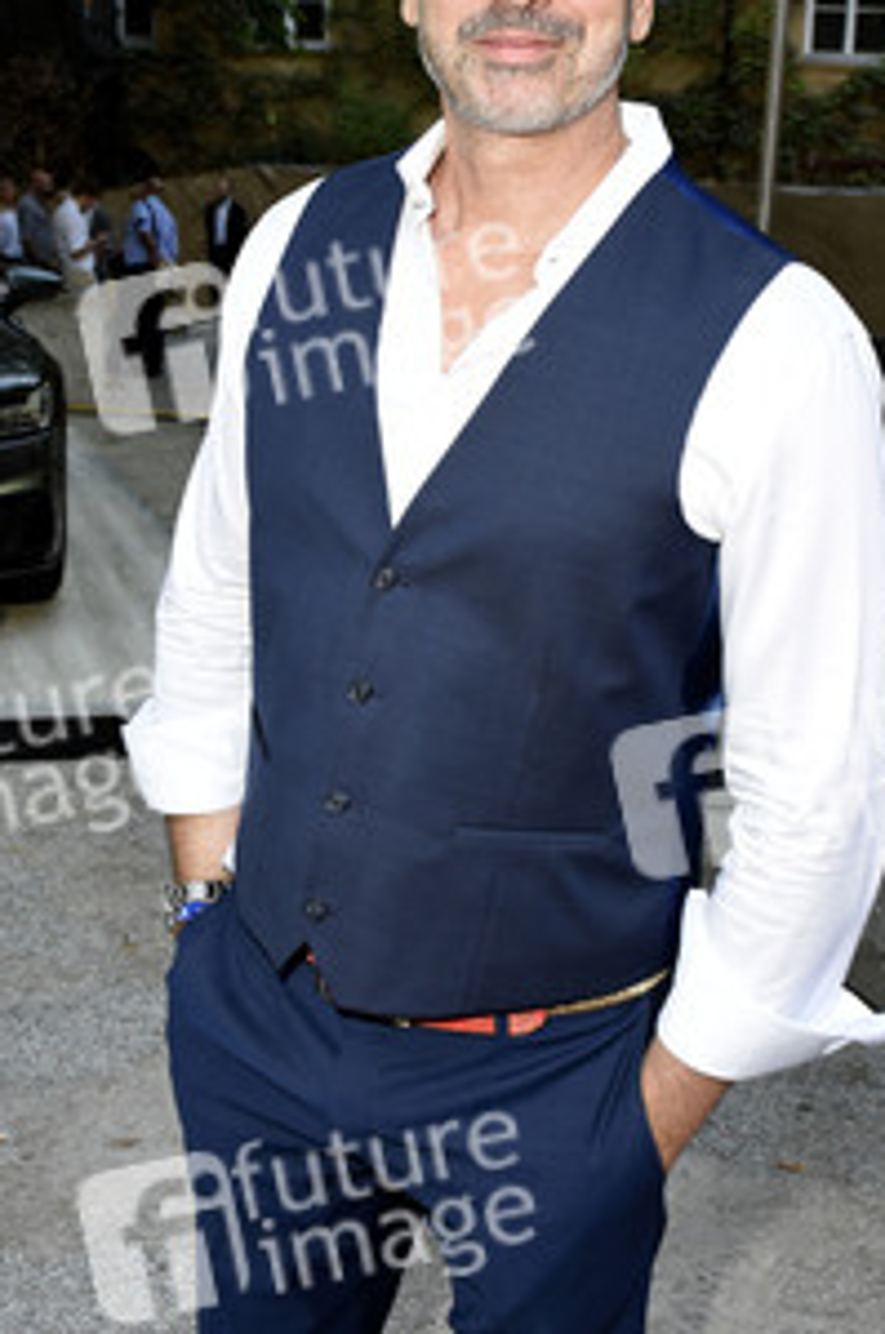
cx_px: 436
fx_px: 1776
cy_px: 551
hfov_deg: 28.0
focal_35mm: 48
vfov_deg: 41.0
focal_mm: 24
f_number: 6.3
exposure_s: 1/100
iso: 800
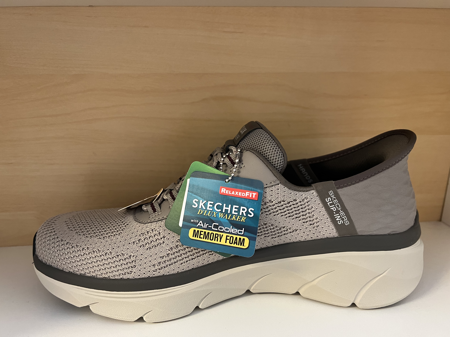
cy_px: 168
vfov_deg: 53.1
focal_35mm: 26
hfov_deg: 67.3
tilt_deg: -16.8
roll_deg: +0.1
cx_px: 225
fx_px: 338
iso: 200
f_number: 1.5
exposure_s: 1/50
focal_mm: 5.7
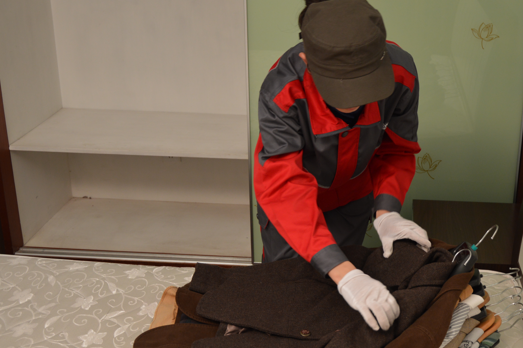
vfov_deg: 24.5
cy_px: 217
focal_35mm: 55
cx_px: 333
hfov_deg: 36.0
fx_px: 798
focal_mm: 28
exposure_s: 1/60
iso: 400
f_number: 4
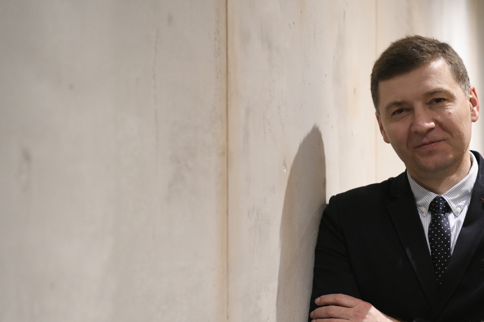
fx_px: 1035
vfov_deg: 17.7
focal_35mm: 77
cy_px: 210
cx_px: 306
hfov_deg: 26.2
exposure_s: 1/80
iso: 2500
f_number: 2.8
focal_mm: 50
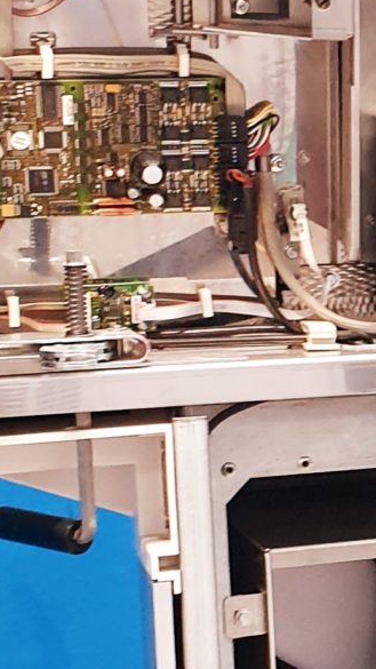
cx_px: 651
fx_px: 2198
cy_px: 445
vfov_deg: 17.3
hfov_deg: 9.4
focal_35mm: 124
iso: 250
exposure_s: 1/33
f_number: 2.4
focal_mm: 4.3
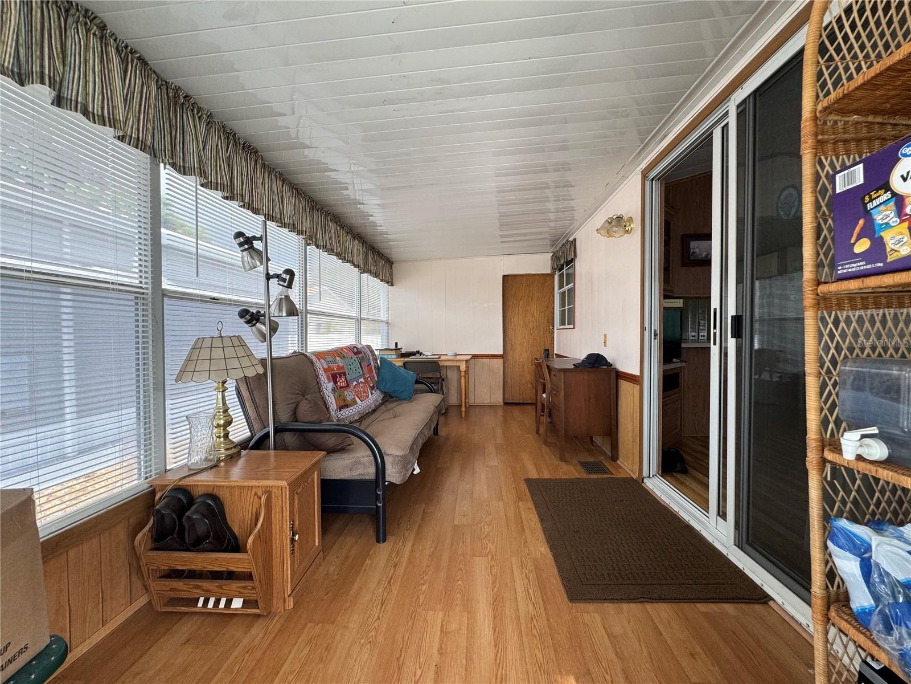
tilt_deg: -2.5
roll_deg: +0.1
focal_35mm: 14
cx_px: 456
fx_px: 368
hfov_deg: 102.1
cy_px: 342
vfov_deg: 85.7
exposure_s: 1/99
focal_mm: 2.22
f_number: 2.2
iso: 125
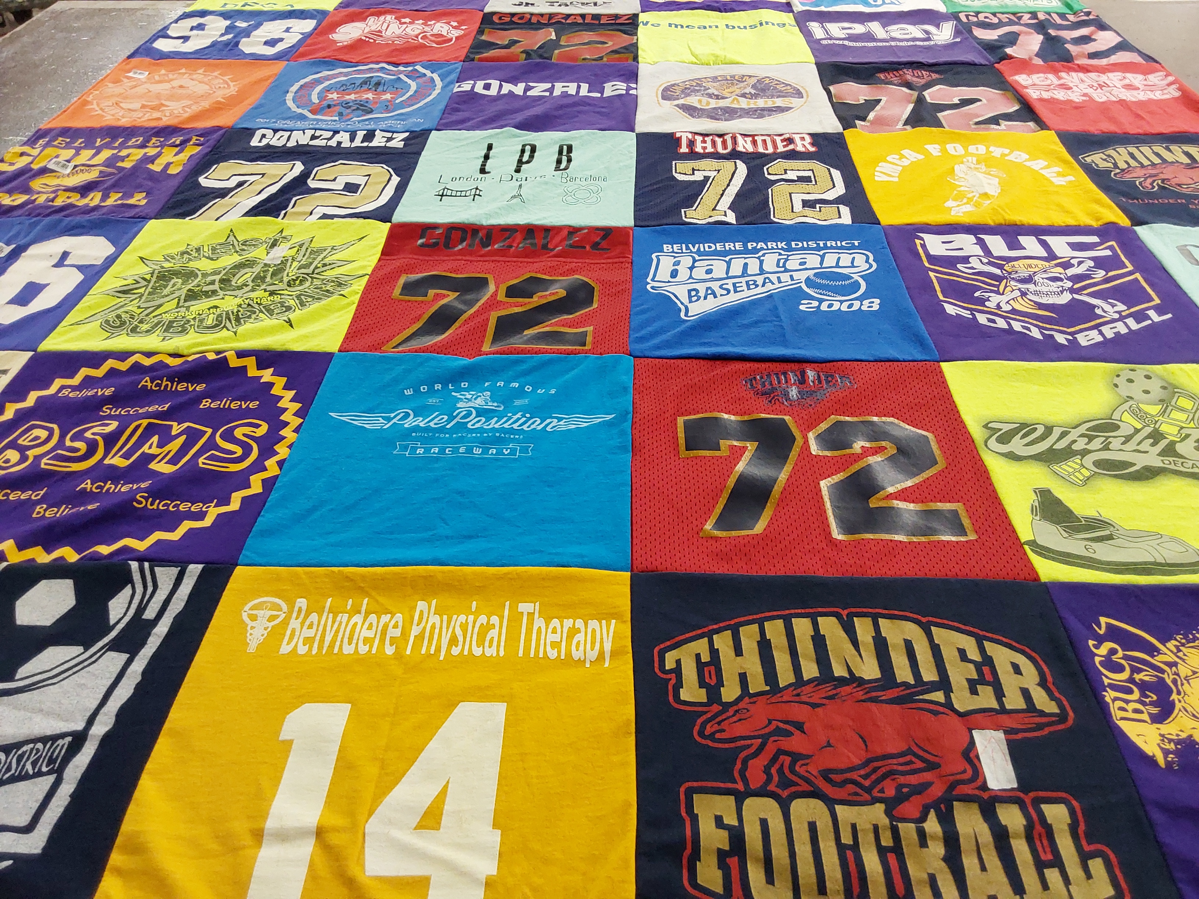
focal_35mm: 28
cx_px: 600
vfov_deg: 49.7
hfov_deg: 63.4
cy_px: 450
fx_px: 970
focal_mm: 2.91
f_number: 1.9
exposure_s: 1/60
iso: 160
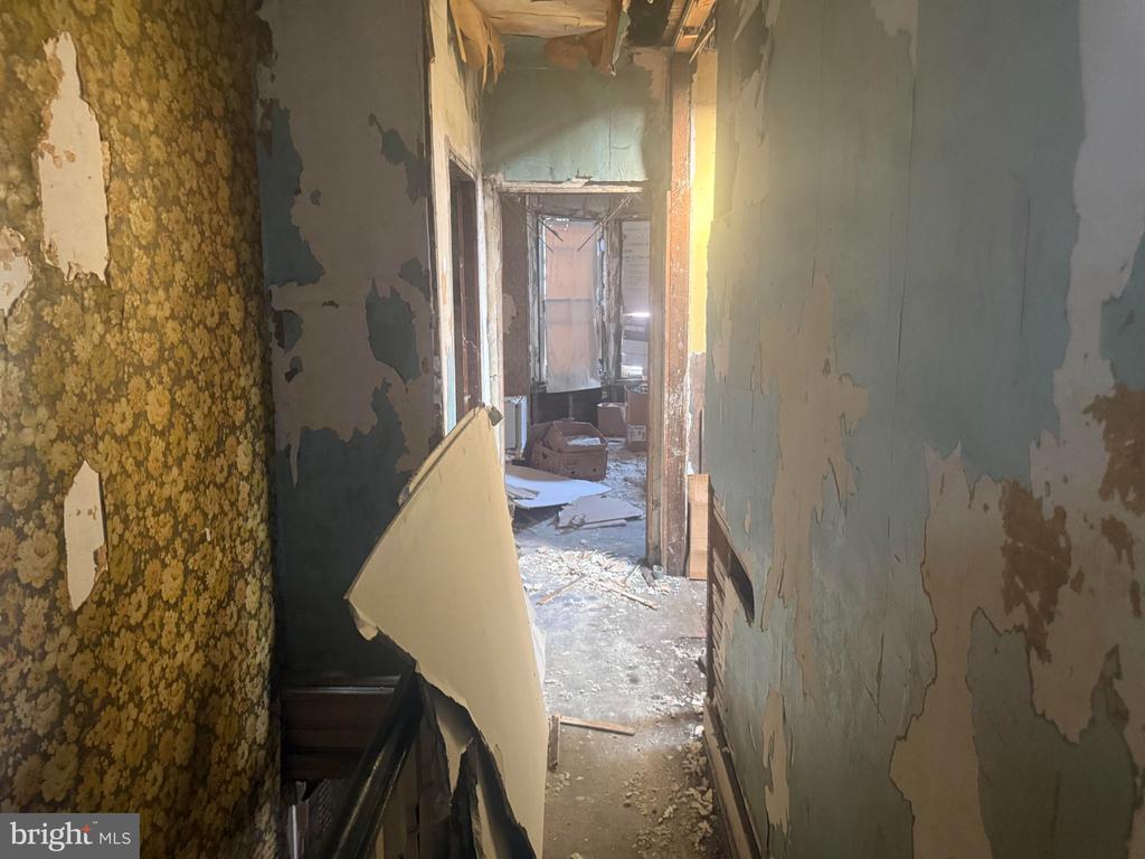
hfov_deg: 71.6
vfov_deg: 56.8
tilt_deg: -8.1
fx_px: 794
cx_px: 572
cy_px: 430
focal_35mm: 24
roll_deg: +0.1
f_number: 1.78
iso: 800
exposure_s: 1/45
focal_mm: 6.76
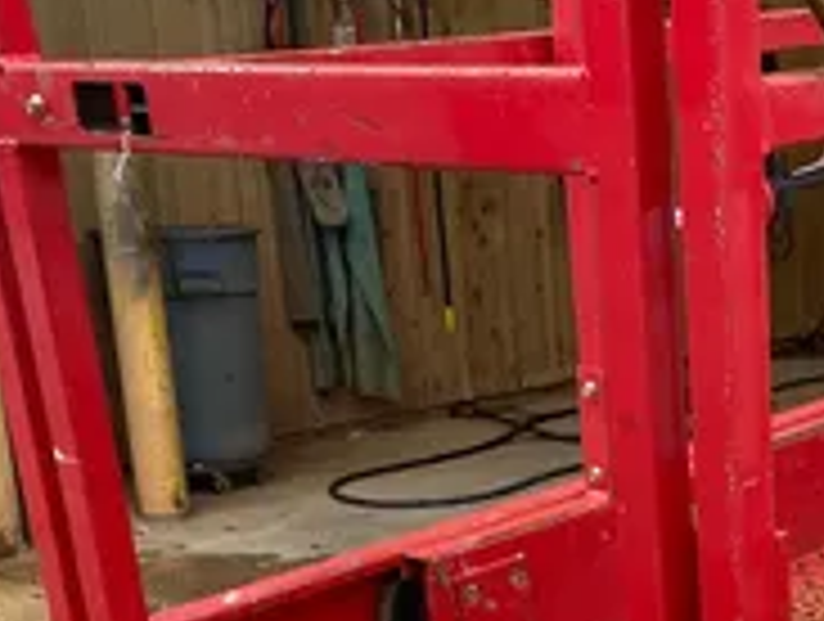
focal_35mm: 78
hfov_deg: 24.3
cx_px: 738
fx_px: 1860
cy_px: 866
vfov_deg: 17.5
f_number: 1.8
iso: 80
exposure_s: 1/121
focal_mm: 4.25
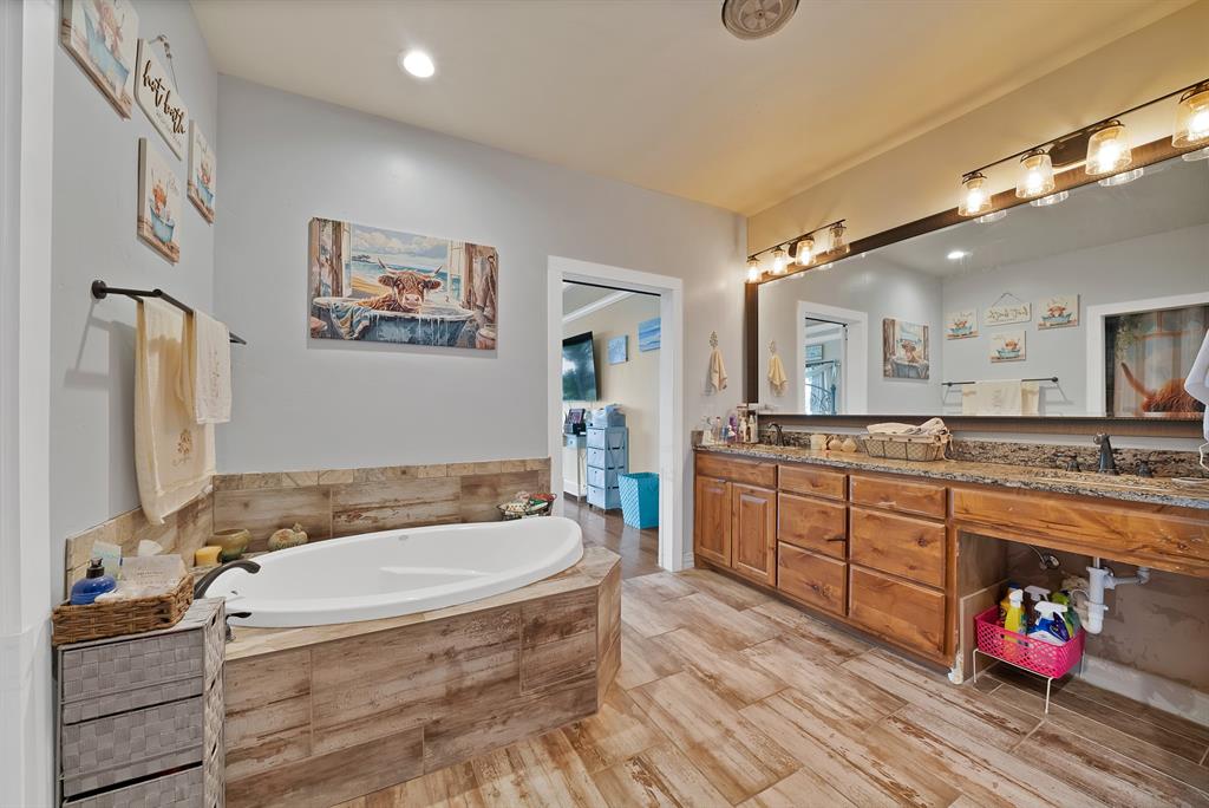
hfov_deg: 112.6
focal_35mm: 12
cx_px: 604
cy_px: 404
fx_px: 403
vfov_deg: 90.1
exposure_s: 1/1.25
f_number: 9
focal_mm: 12
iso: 640
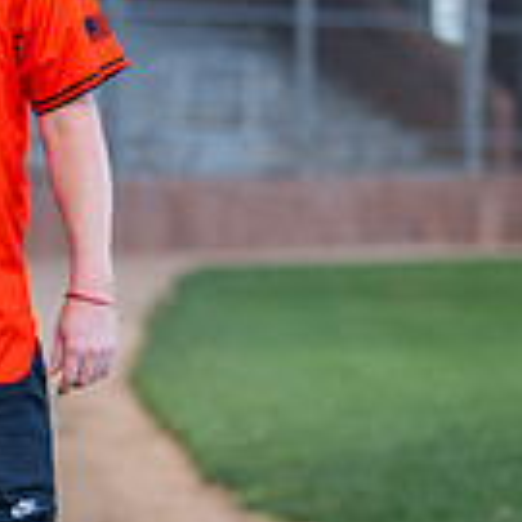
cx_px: -116
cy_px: 335
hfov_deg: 8.3
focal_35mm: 209
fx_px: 3566
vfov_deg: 8.4
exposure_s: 1/2000
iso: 125
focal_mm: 50
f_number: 1.2
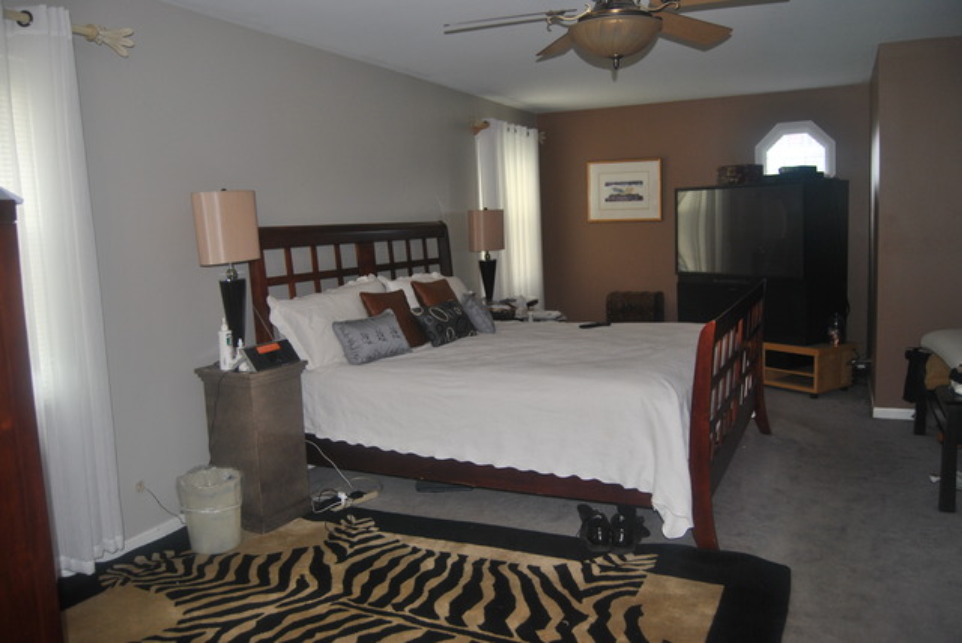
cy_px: 322
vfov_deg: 48.0
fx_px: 722
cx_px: 481
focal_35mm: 27
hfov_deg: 67.3
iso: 200
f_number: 3.5
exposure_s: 1/60
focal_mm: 18
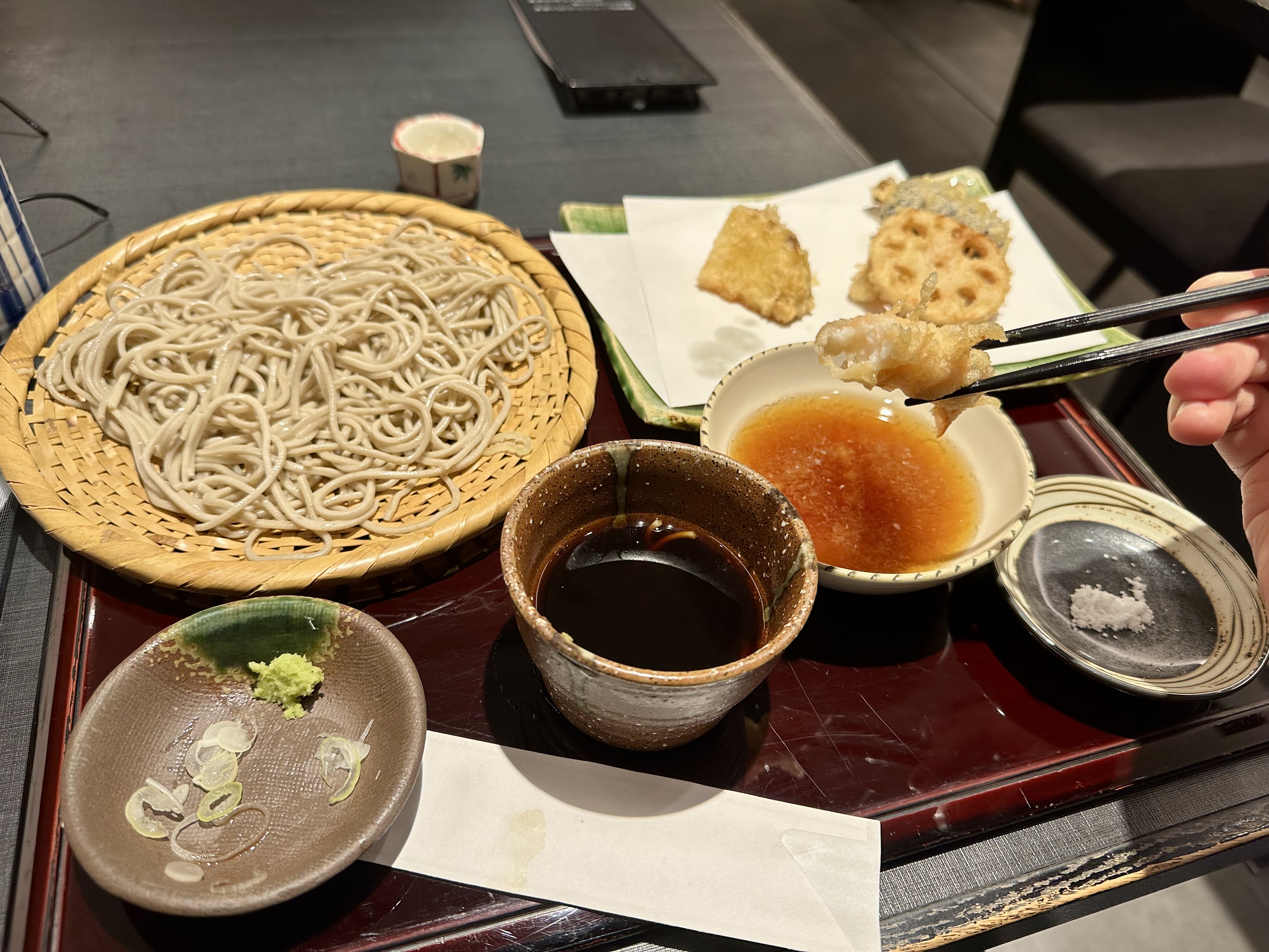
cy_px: 476
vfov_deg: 56.8
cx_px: 634
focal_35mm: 24
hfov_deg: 71.6
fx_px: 880
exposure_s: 1/120
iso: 160
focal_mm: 6.86
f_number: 1.78
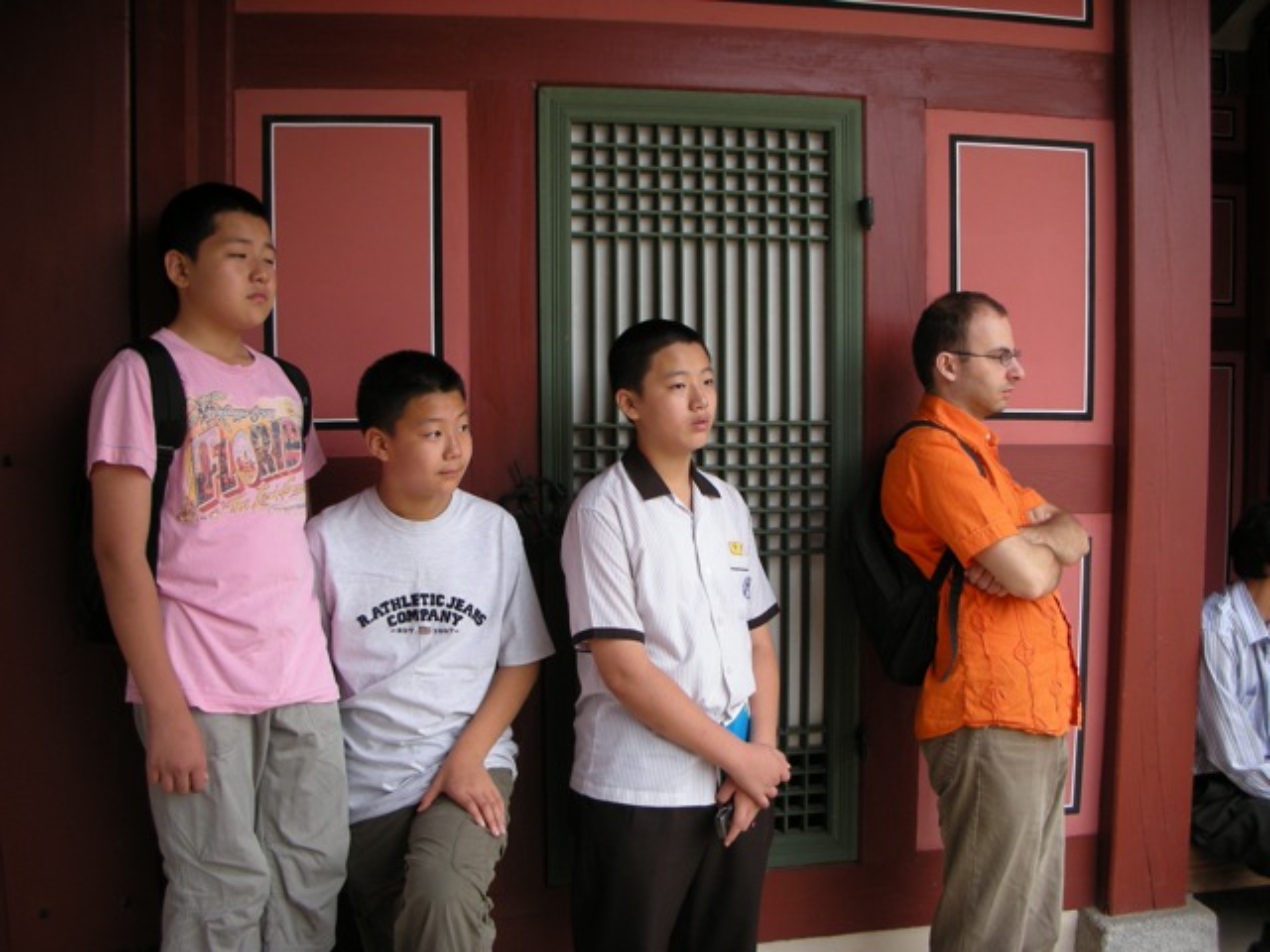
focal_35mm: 35
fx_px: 1284
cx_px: 635
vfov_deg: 40.7
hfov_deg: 52.6
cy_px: 476
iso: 50
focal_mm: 5.8
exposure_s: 1/46.2
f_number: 2.8
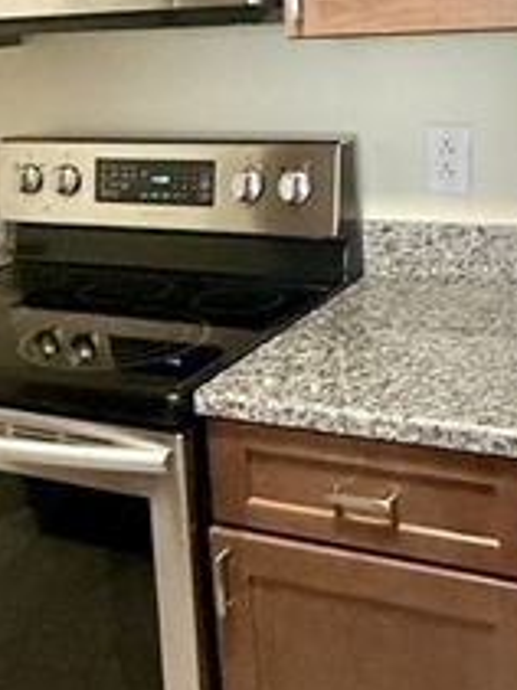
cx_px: 304
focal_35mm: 51
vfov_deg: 37.2
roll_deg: +0.1
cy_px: 235
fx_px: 1017
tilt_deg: -12.7
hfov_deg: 28.5
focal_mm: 2.22
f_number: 2.2
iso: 500
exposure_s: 1/60
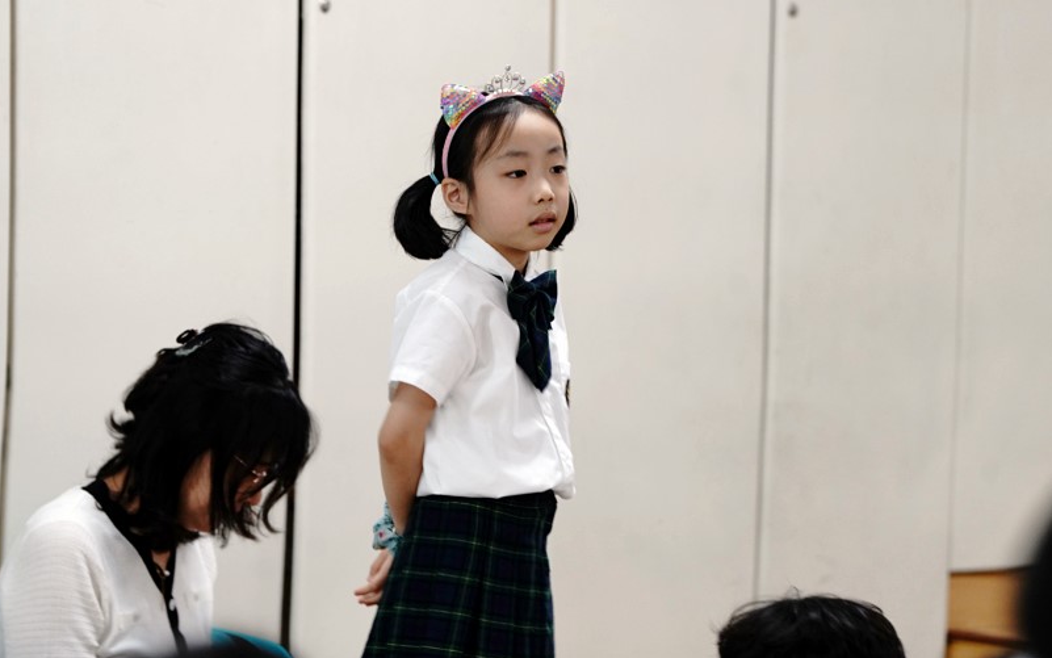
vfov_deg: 5.7
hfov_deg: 9.2
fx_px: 6567
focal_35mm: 229
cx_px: 495
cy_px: 320
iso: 2000
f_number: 4.5
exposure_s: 1/160
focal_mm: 200
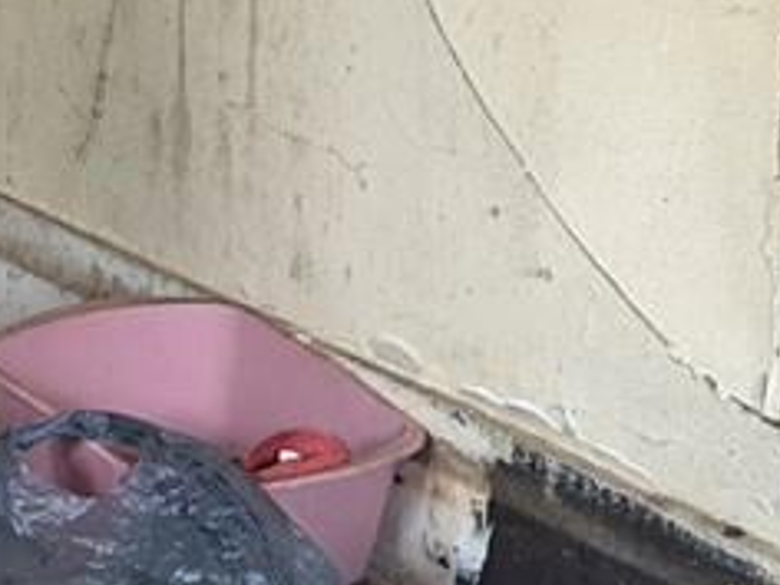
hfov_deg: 9.4
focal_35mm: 208
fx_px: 4687
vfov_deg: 6.9
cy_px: -595
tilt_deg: -6.6
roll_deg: +0.1
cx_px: -20
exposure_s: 1/45
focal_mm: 6.76
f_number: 1.78
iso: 250
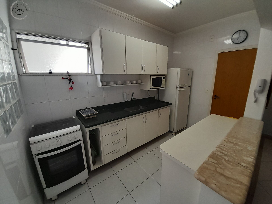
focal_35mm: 13
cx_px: 136
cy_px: 102
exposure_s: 1/50
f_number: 2.2
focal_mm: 1.13
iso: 64
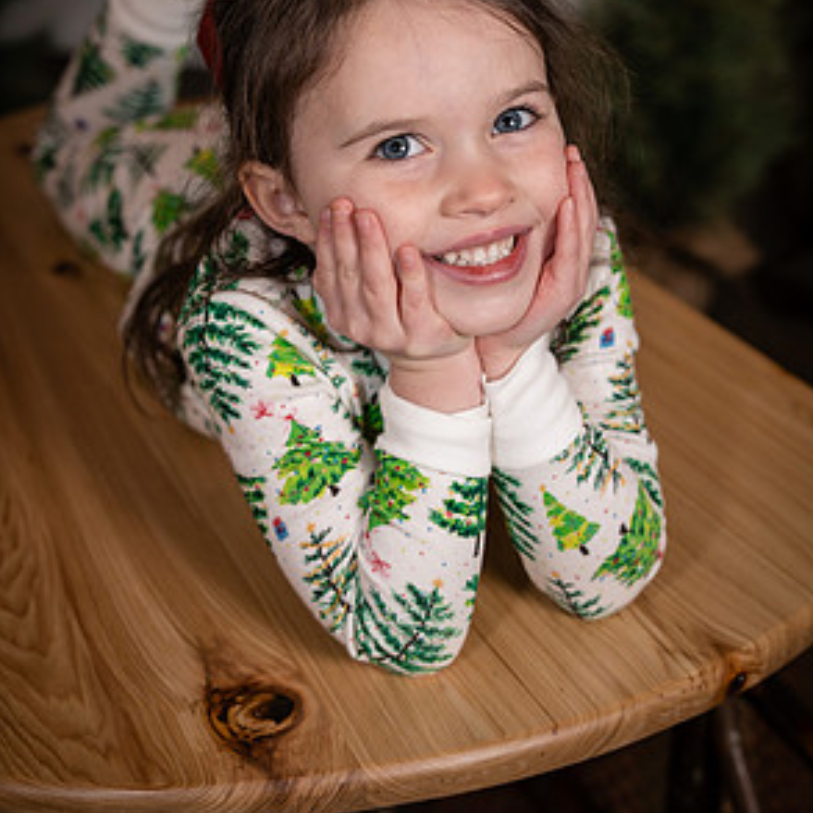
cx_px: 413
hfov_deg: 28.6
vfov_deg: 28.3
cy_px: 228
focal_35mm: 60
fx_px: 1594
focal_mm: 46
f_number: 4
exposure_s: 1/250
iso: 320
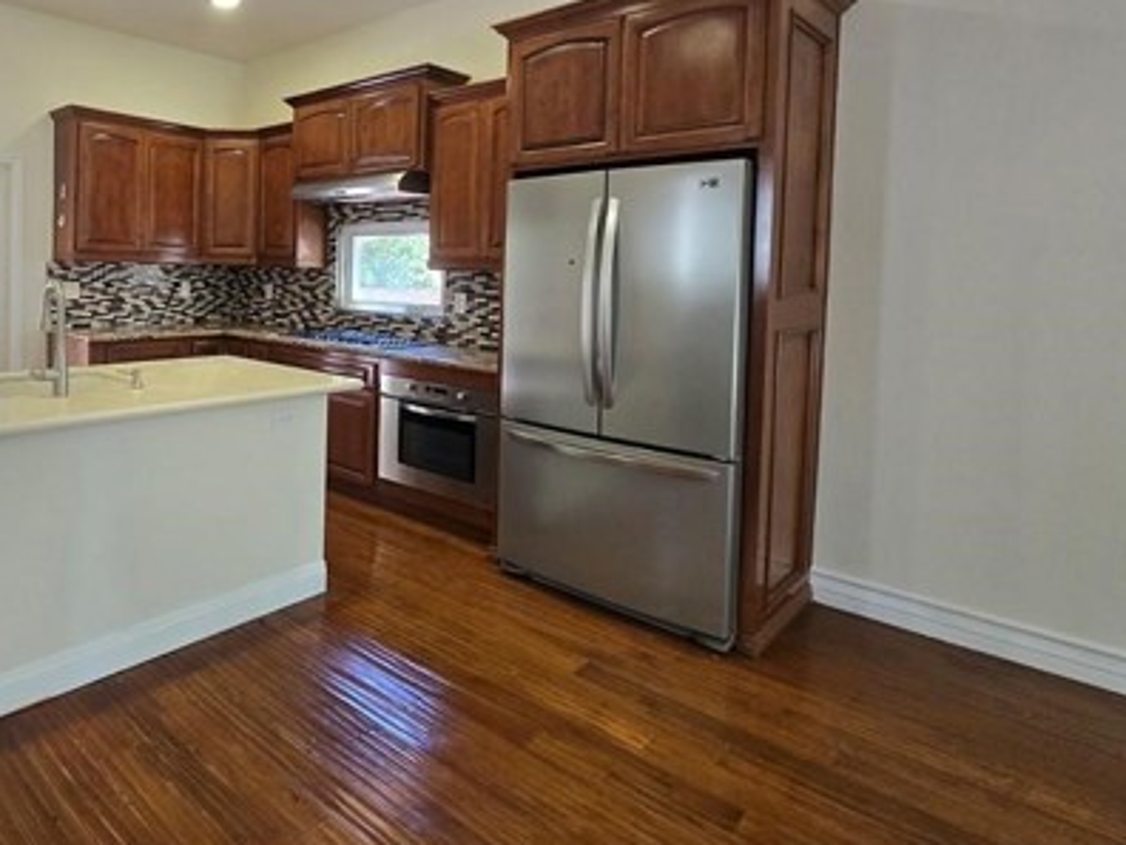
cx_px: 247
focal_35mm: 21
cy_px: 307
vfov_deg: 62.4
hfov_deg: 72.0
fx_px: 683
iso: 160
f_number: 2.2
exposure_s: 1/60
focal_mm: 1.7
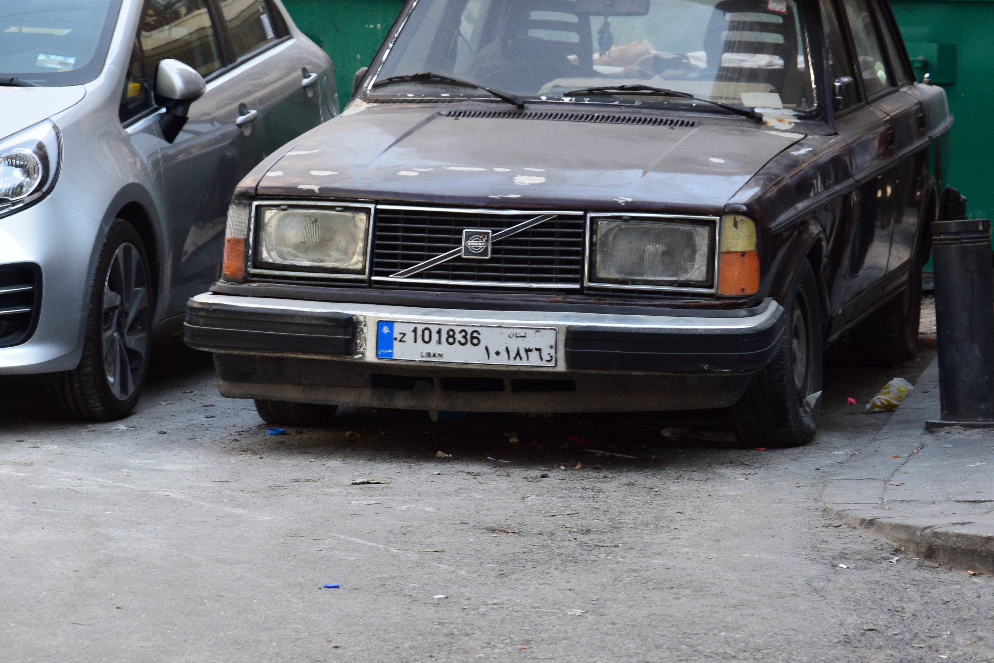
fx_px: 5190
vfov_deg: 7.3
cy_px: 252
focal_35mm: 188
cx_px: 598
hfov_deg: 10.9
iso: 400
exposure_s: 1/160
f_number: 9
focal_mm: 90
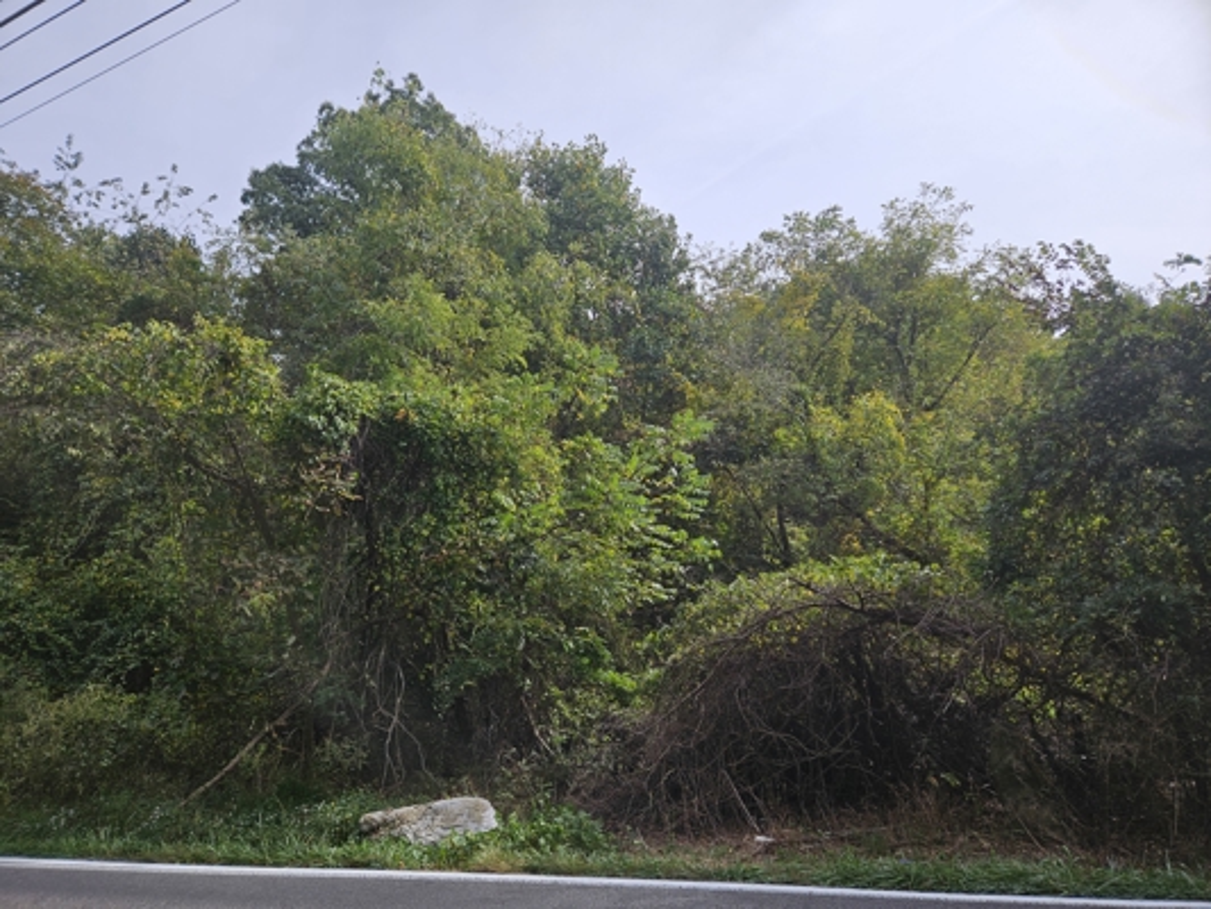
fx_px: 805
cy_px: 454
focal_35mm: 23
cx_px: 606
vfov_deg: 58.9
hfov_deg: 73.9
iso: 25
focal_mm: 5.4
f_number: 1.8
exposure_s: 1/1668
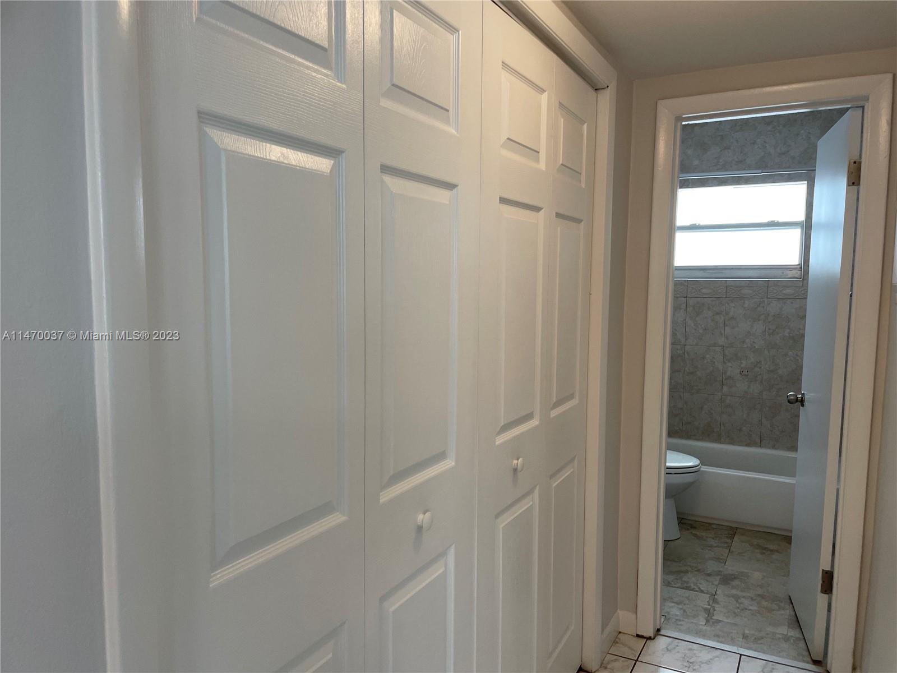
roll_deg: +0.0
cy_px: 336
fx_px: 674
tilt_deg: -5.6
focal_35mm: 26
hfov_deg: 67.3
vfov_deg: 53.1
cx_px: 448
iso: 80
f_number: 1.6
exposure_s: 1/60
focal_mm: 4.2
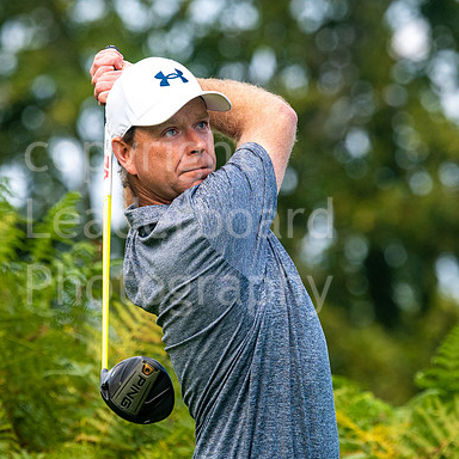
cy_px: 154
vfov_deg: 2.3
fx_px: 11491
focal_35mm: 766
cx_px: 242
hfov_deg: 2.3
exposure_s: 1/800
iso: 200
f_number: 5.6
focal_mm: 300
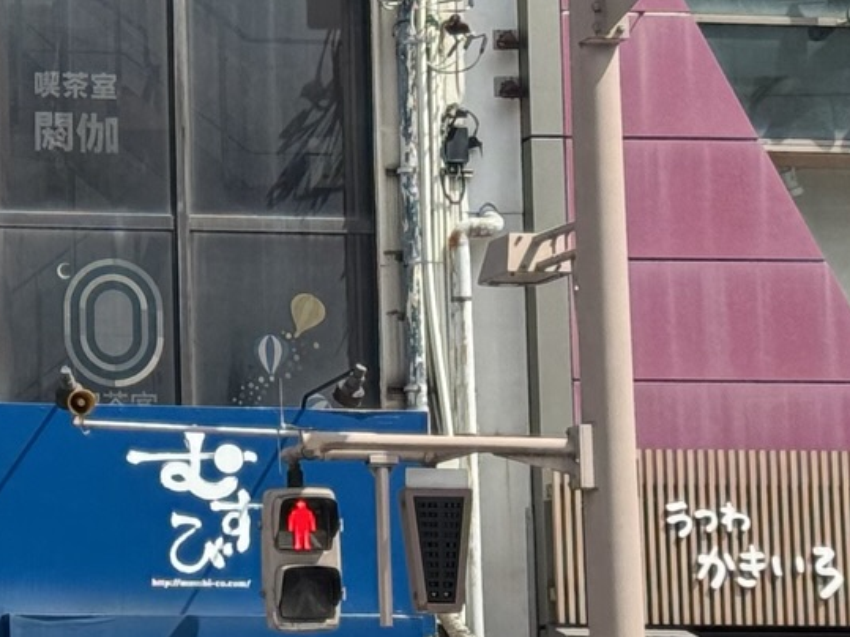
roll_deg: +0.8
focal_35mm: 178
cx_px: -528
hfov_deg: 10.6
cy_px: 323
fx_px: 4370
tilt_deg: +7.2
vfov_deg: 8.3
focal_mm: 6.76
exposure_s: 1/2611
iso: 64
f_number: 1.78
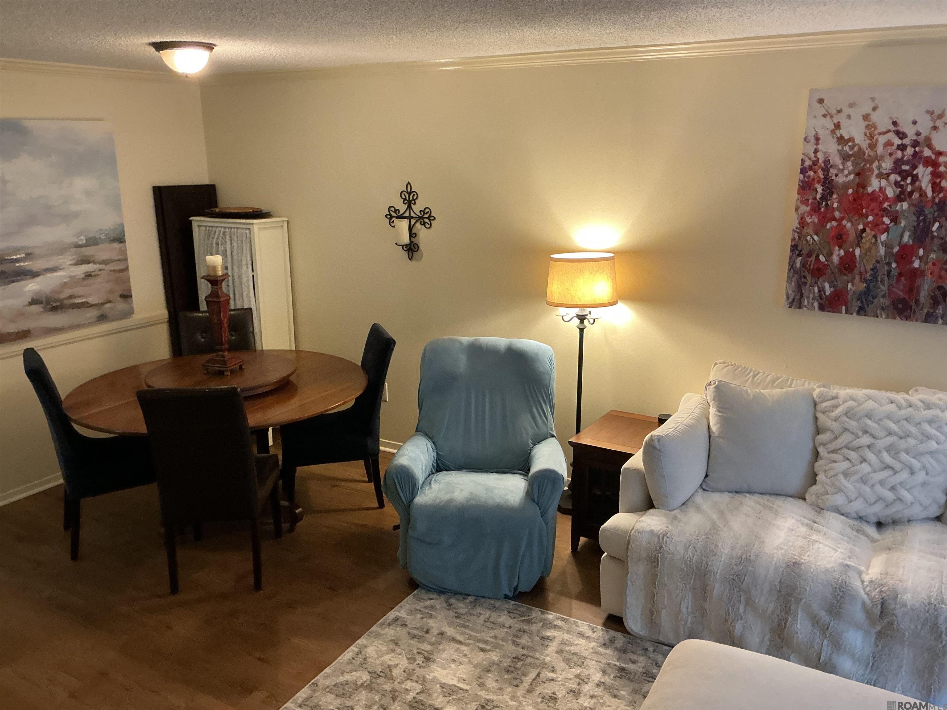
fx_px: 793
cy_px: 355
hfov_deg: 61.7
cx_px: 474
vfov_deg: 48.2
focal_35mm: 29
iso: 160
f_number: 1.8
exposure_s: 1/60
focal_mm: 3
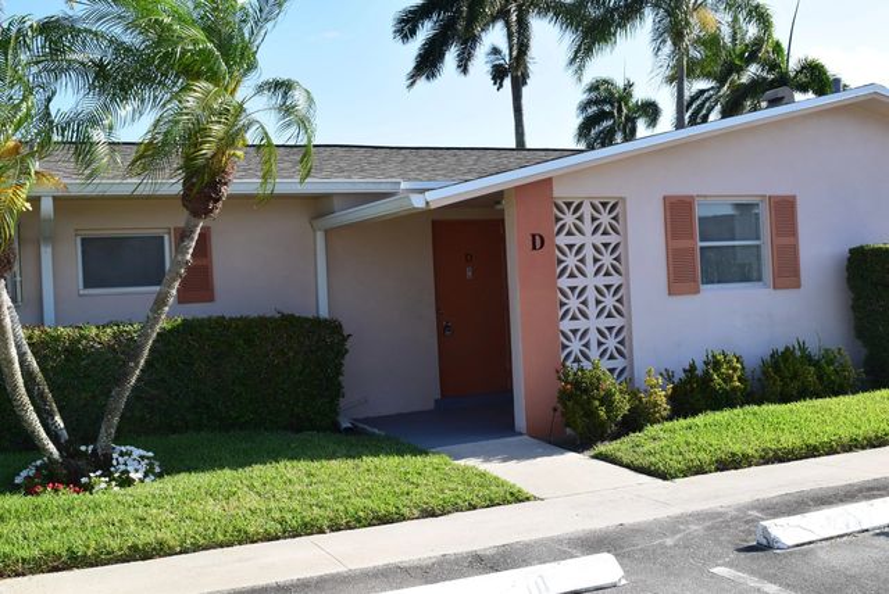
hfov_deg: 47.9
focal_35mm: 40
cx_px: 444
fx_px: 1001
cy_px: 297
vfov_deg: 33.1
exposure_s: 1/320
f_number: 10
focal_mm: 27
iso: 400
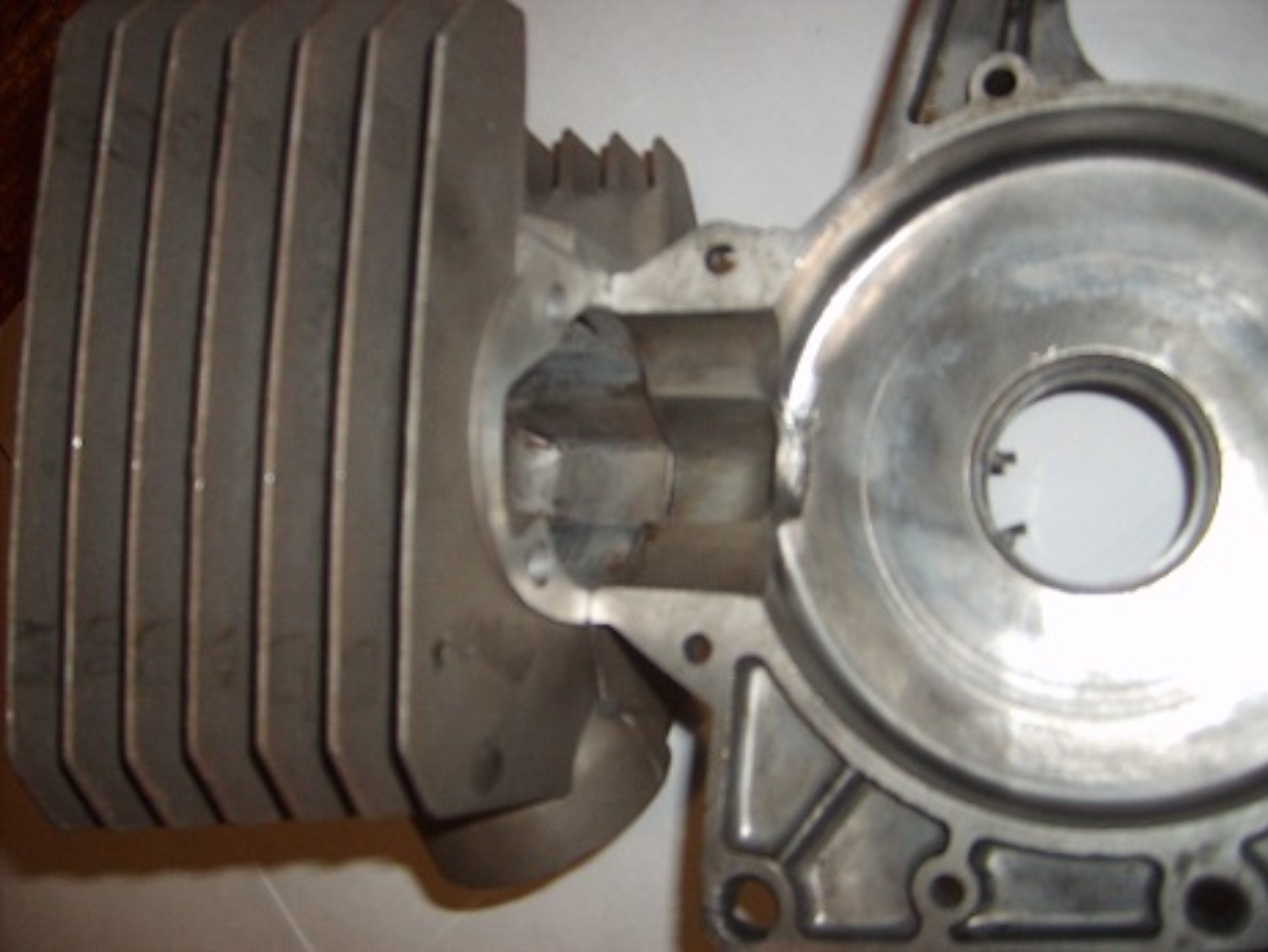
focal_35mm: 35
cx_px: 634
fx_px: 1282
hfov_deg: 52.6
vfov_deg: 40.7
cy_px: 476
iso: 100
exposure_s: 1/45
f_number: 2.8
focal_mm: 5.8
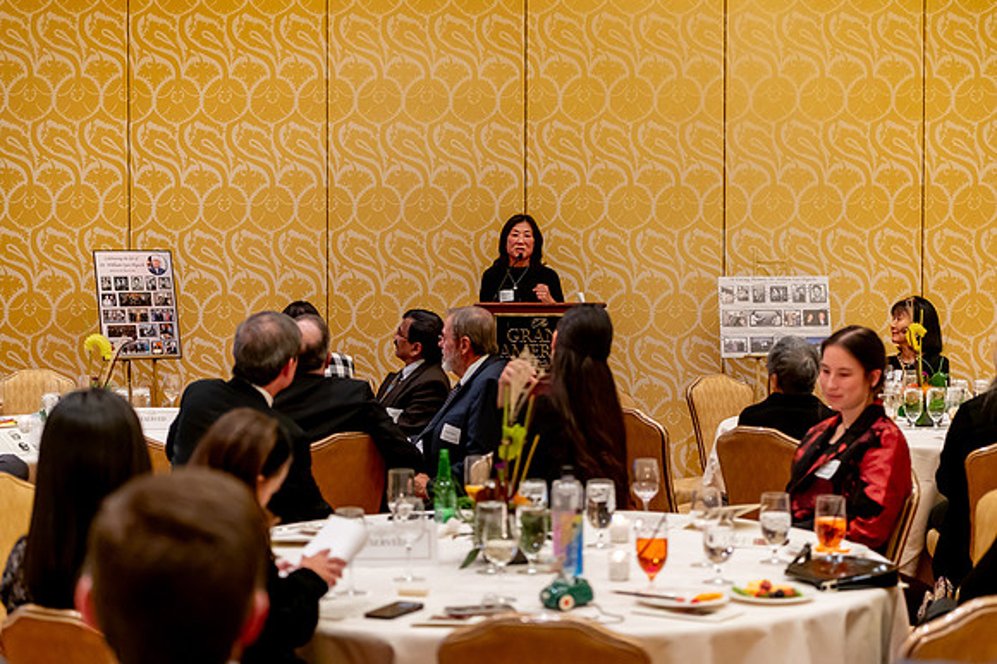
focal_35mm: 73
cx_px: 517
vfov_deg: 18.7
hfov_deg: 27.7
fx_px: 2019
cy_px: 322
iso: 5000
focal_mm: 70
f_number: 2.8
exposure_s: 1/160
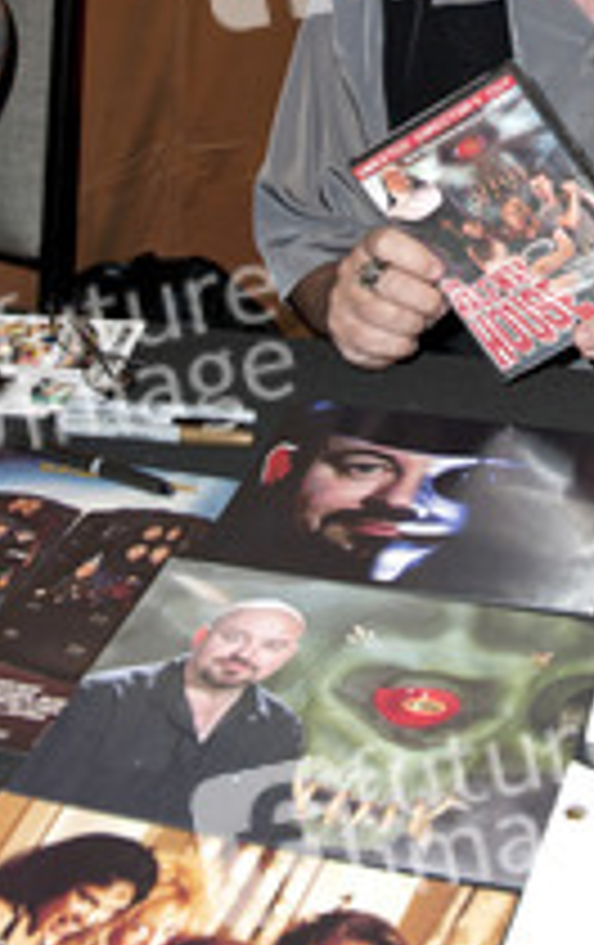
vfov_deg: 31.8
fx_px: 1599
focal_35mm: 62
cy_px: 148
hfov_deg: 20.5
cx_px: 556
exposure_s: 1/400
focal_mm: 32
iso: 400
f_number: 4.5
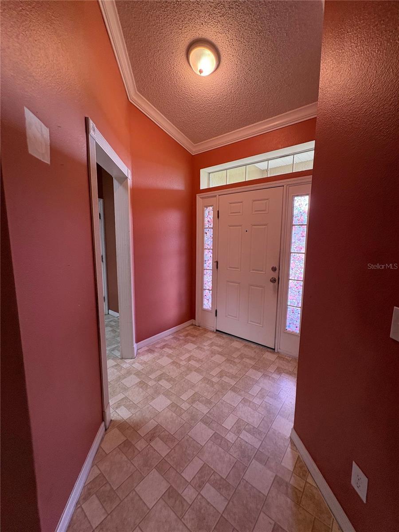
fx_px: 215
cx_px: 200
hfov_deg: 85.7
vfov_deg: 102.1
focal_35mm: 14
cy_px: 266
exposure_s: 1/60
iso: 200
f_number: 2.2
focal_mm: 2.22
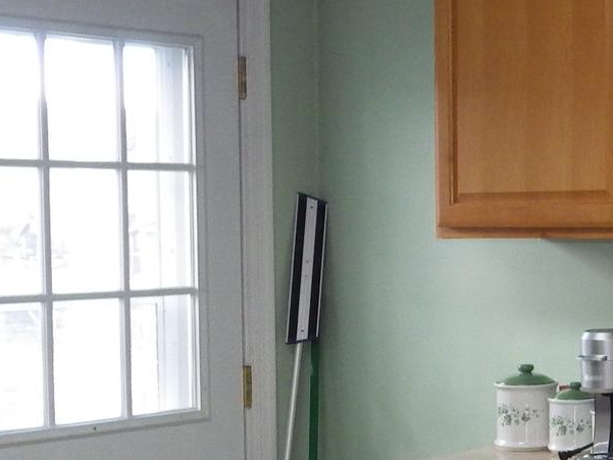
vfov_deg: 19.6
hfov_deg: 23.8
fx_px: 1328
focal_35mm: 75
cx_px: 721
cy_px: 278
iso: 250
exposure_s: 1/45
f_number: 3.1
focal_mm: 4
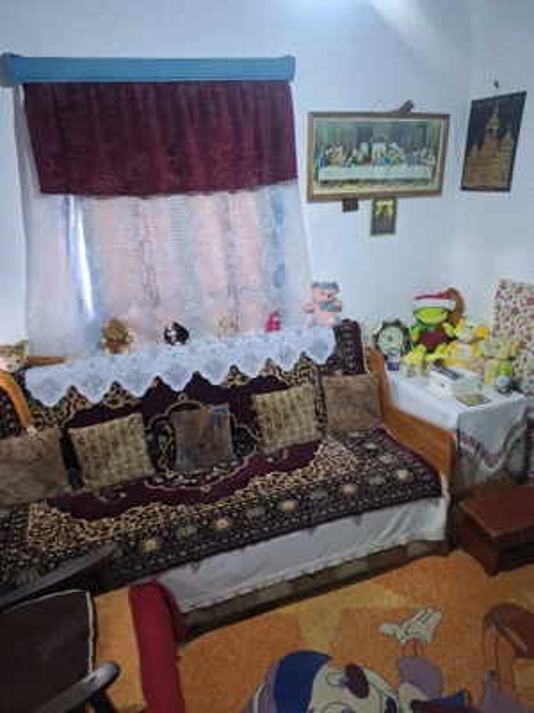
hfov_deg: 58.9
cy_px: 356
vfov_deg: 73.9
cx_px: 267
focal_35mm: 23
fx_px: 473
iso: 320
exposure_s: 1/25
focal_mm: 5.54
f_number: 1.8
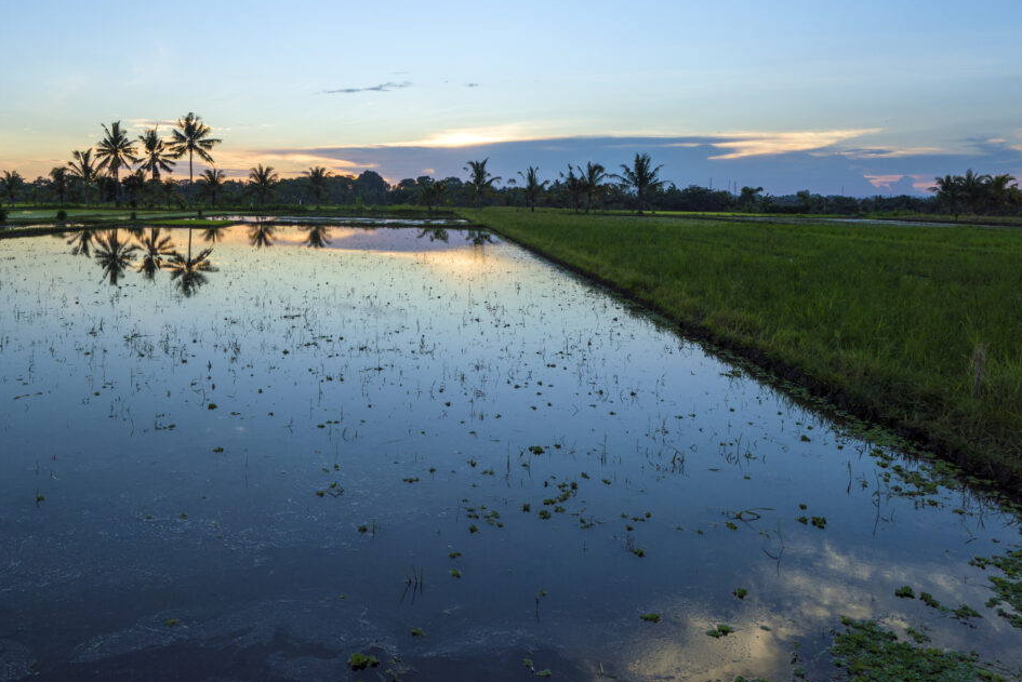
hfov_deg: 67.9
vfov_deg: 48.2
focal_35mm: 26
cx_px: 361
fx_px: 738
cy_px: 195
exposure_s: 1/160
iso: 200
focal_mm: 16
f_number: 6.3
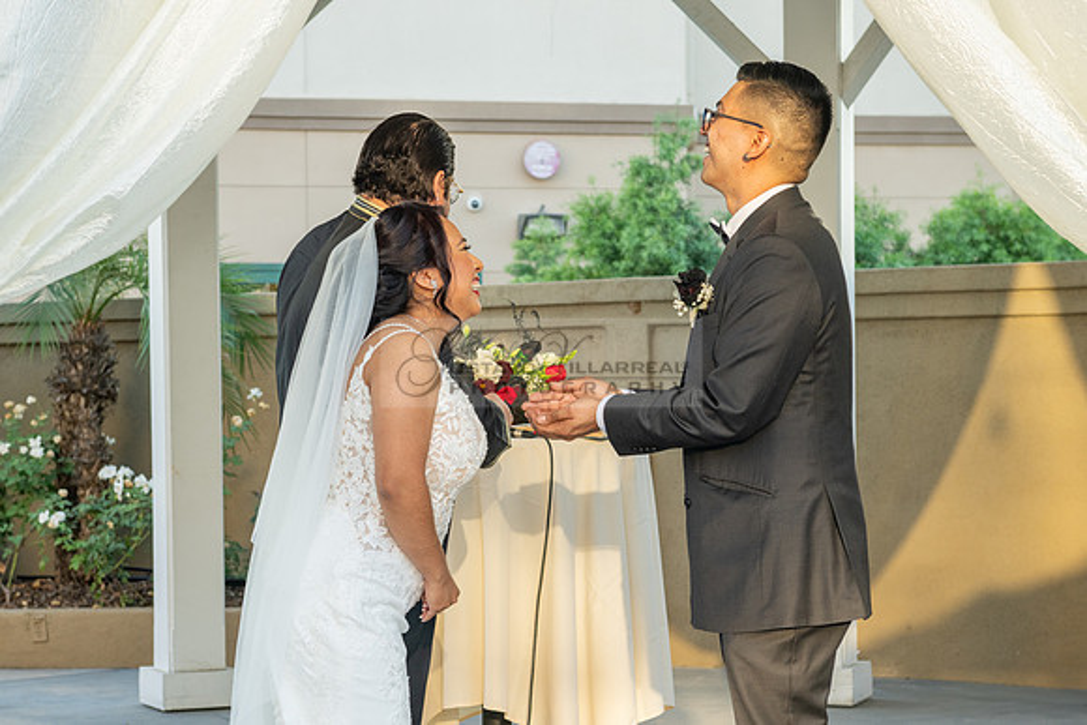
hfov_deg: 22.7
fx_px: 2707
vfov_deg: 15.2
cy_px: 463
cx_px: 487
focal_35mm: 90
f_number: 6.3
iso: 500
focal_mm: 70
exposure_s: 1/200
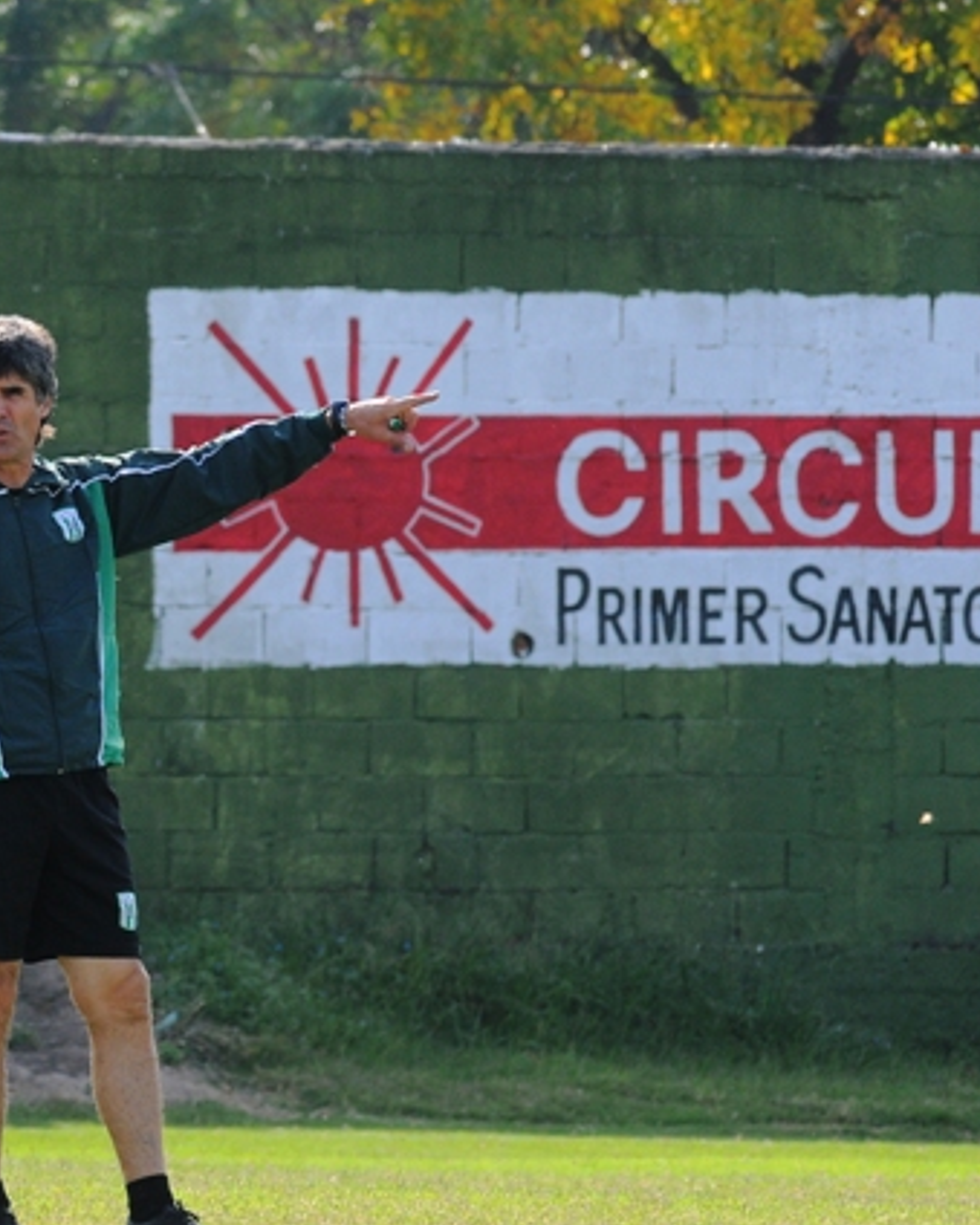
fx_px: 28870
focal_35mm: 796
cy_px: 666
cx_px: -12
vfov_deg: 2.4
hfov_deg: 1.9
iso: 400
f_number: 8
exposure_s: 1/500
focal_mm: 300
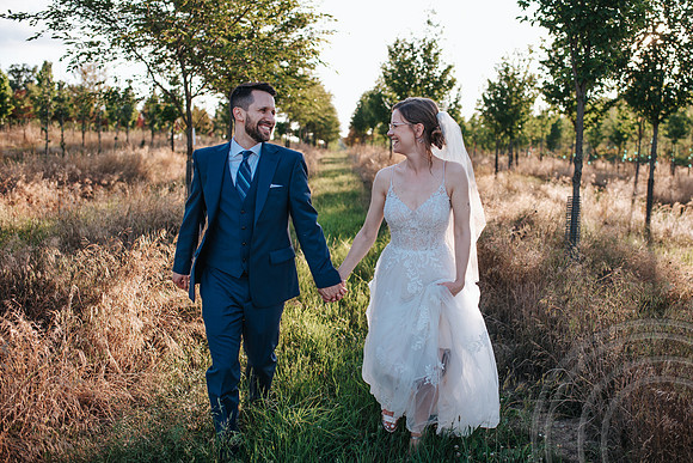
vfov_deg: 34.4
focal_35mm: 39
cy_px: 224
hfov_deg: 49.7
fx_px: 747
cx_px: 384
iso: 100
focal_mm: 35
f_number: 2.8
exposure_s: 1/400
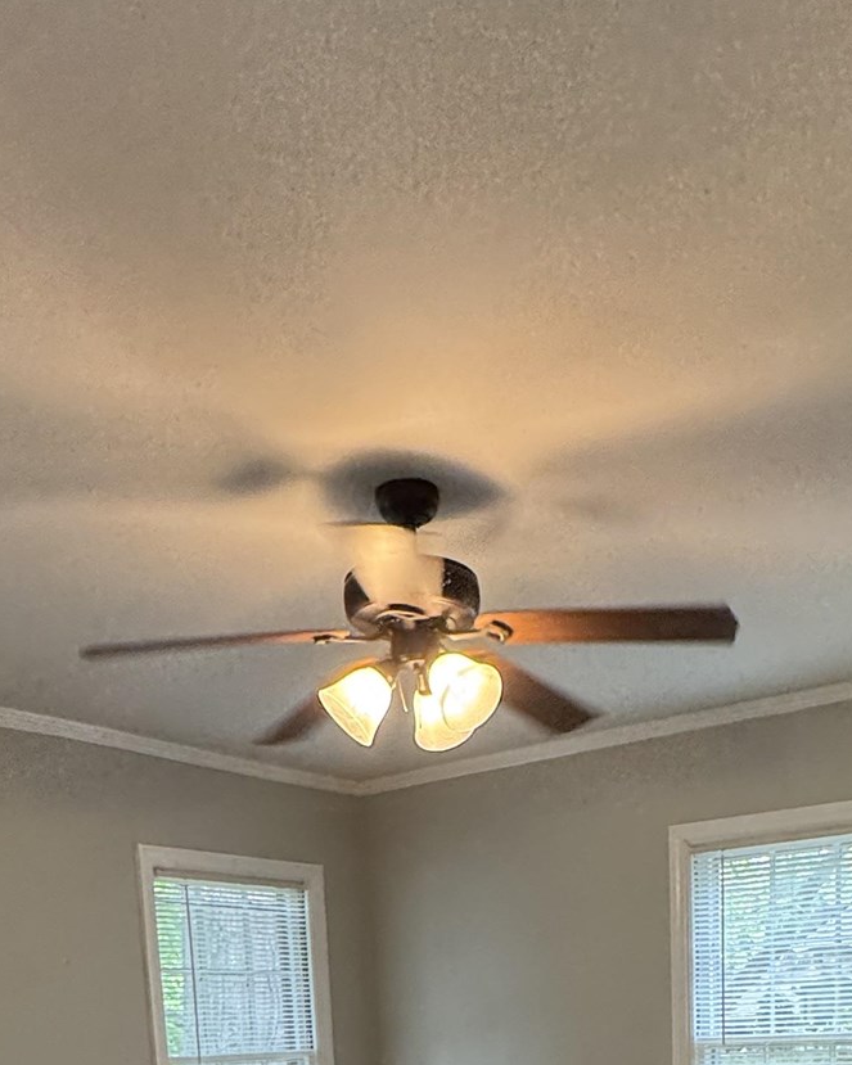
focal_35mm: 38
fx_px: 1198
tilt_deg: -10.2
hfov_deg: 39.1
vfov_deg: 38.1
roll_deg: +2.0
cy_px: 1220
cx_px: 488
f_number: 2.2
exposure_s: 1/60
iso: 200
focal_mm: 2.22
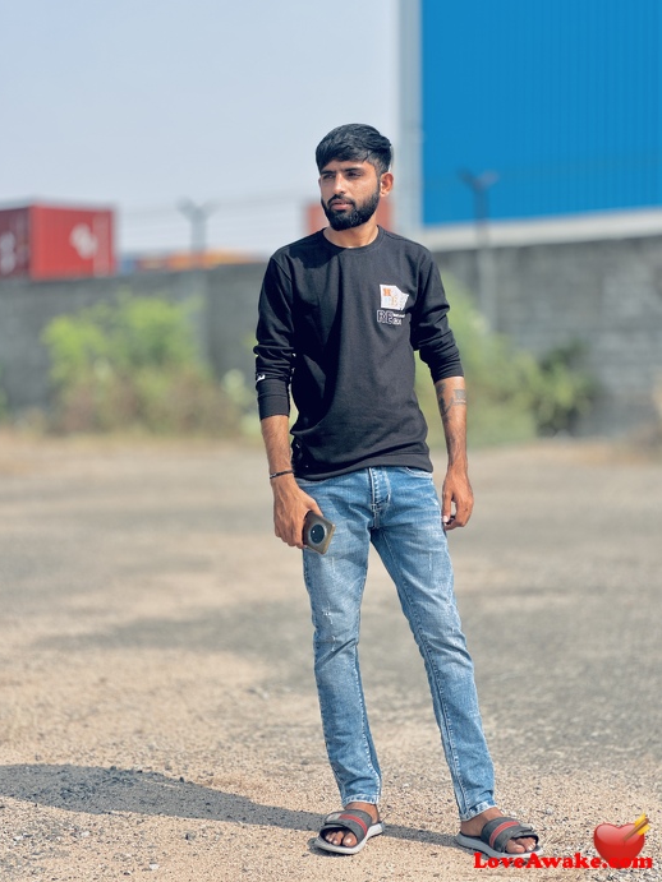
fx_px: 1990
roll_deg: +1.0
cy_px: 437
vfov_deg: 25.0
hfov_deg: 18.9
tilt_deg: +0.9
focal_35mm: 78
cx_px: 329
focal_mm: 9
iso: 32
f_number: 2.8
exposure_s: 1/550
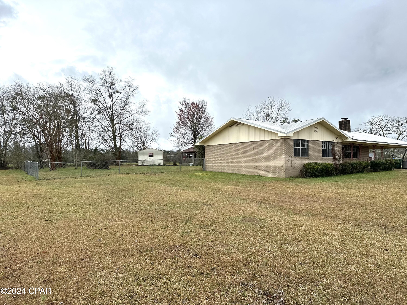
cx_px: 204
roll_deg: -0.2
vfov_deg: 56.8
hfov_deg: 71.6
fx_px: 282
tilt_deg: +2.2
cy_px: 152
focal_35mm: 24
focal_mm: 6.86
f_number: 1.78
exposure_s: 1/2155
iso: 80
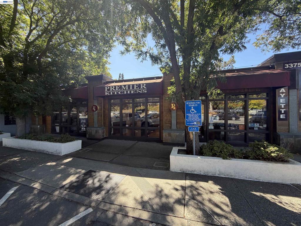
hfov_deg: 102.1
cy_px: 113
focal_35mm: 14
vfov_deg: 85.7
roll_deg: -0.2
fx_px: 122
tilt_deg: +0.4
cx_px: 150
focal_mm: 2.22
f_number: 2.2
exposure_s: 1/233
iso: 50
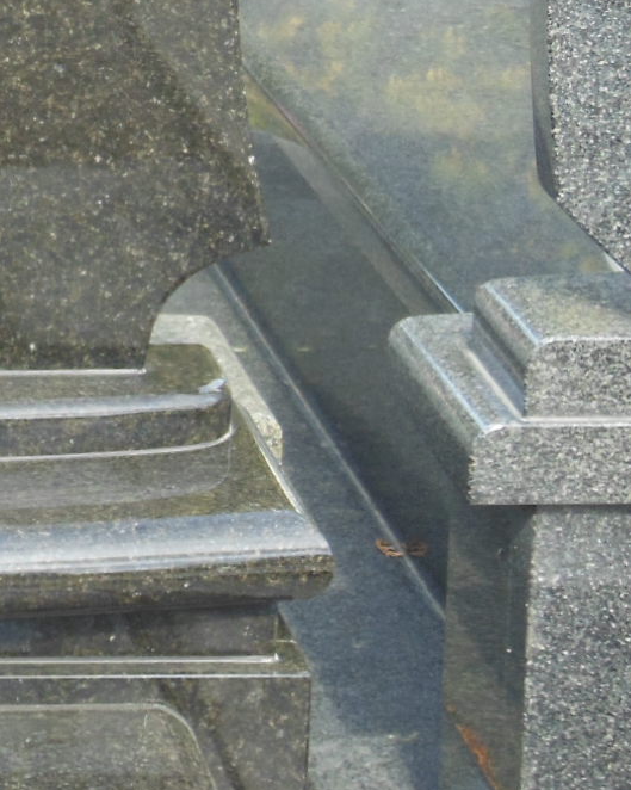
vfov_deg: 10.1
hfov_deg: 7.8
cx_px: -593
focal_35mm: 191
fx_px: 4462
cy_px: 85
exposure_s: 1/125
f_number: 4.1
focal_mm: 10.2
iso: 125
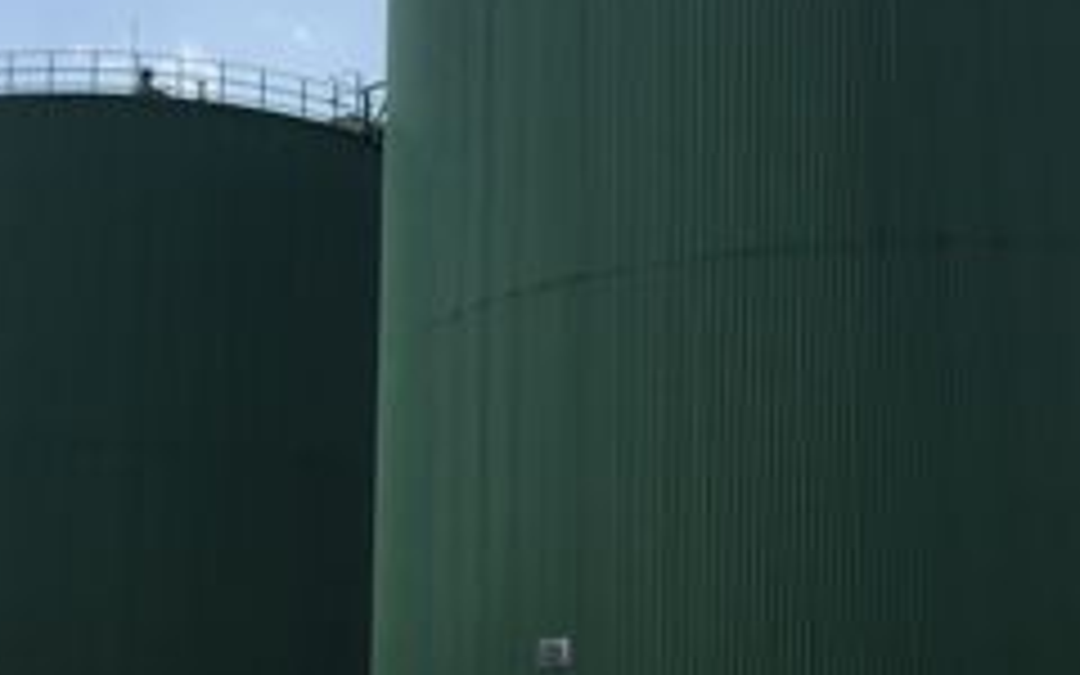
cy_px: 457
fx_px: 1884
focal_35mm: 64
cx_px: 477
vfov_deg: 20.2
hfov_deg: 32.0
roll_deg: -2.5
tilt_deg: +11.0
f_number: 2.2
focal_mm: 4.15
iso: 32
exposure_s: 1/1883
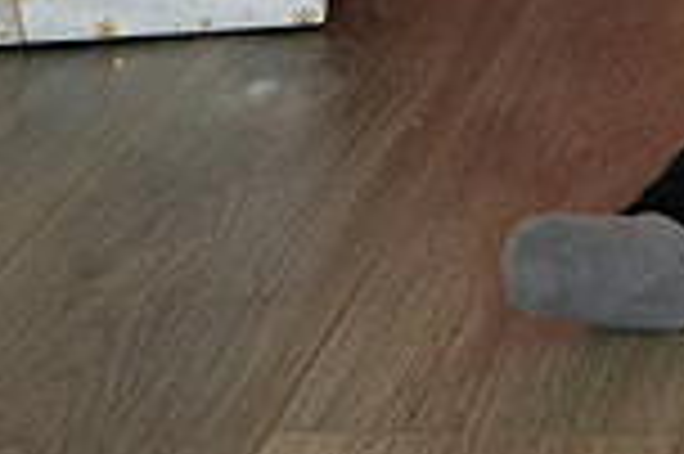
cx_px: 1156
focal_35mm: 183
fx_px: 3473
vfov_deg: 7.3
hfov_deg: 10.7
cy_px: -258
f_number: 8
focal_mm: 32
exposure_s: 1/125
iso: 800
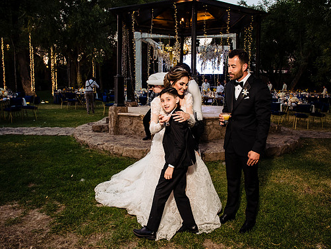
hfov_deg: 59.9
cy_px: 125
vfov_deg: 46.8
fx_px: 287
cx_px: 176
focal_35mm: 30
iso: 1600
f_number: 6.3
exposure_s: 1/200
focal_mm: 27
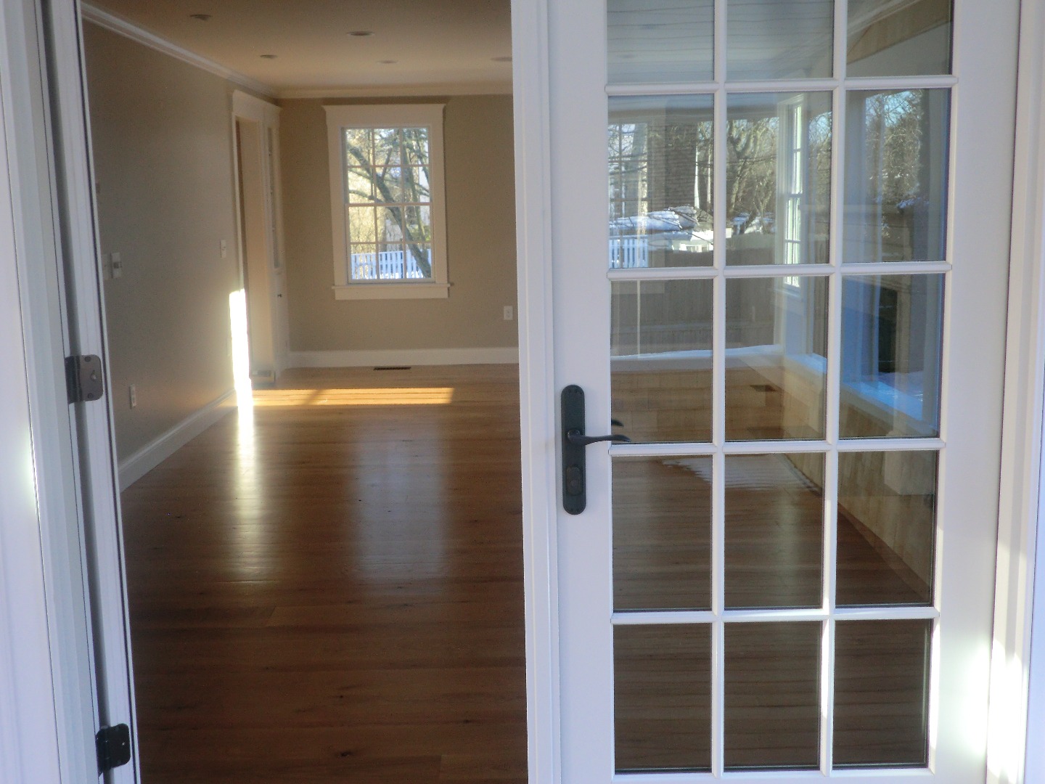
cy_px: 392
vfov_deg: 37.7
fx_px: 1147
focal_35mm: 38
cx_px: 522
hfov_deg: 49.0
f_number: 3.9
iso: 80
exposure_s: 1/60
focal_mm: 6.9
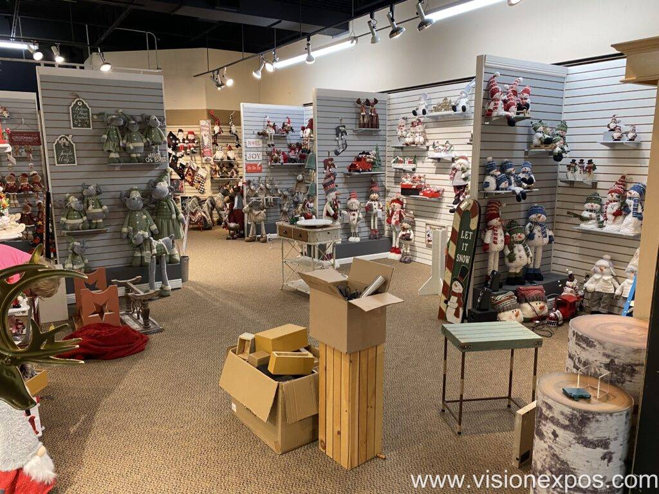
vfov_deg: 53.1
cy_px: 247
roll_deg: -0.3
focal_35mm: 26
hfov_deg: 67.3
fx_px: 495
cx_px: 330
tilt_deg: -10.2
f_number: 1.8
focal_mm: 4.25
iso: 125
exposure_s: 1/60
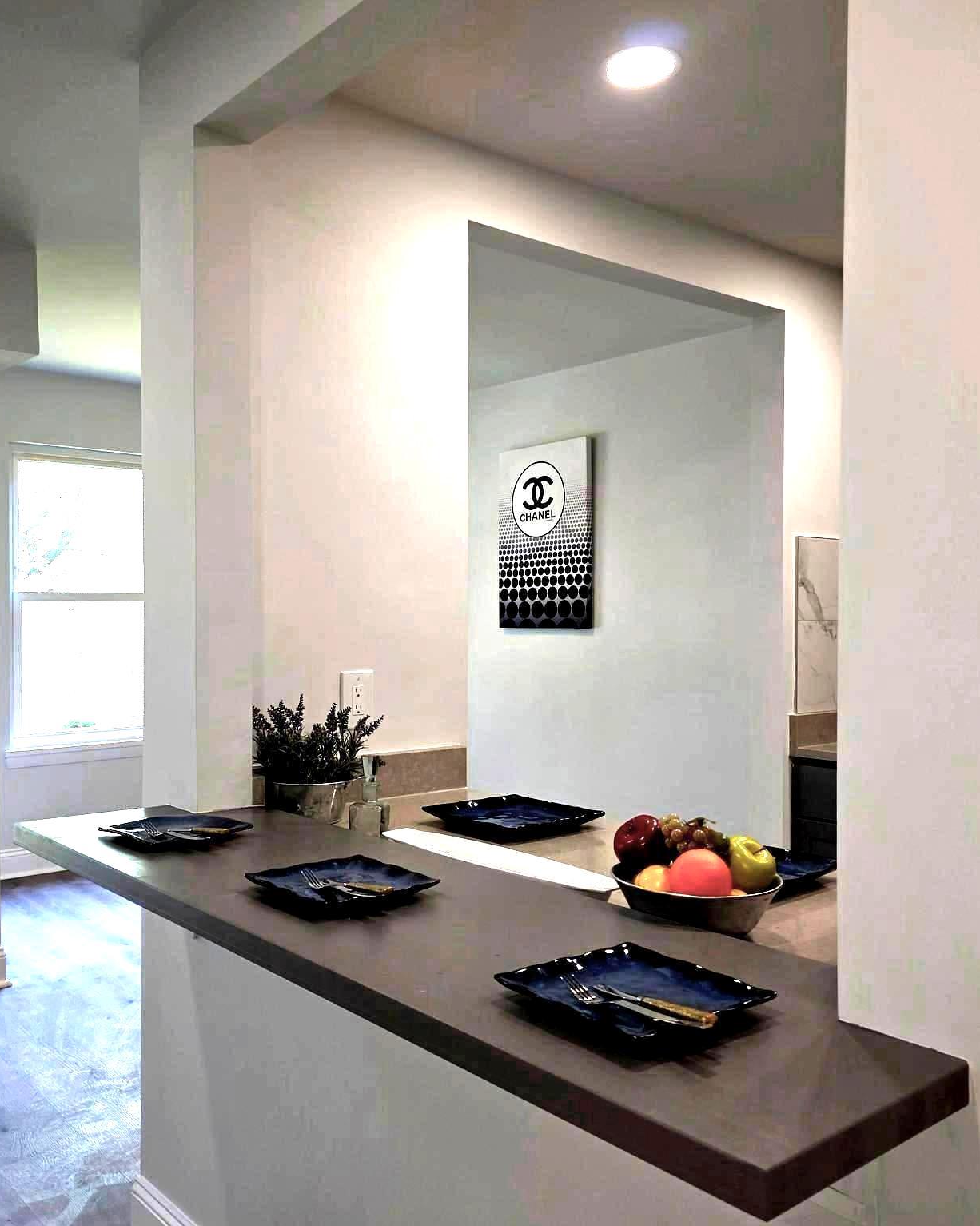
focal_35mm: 30
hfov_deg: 48.3
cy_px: 613
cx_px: 401
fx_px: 1088
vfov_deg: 58.8
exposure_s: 1/60.2
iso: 20
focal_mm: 6.3
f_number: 1.7
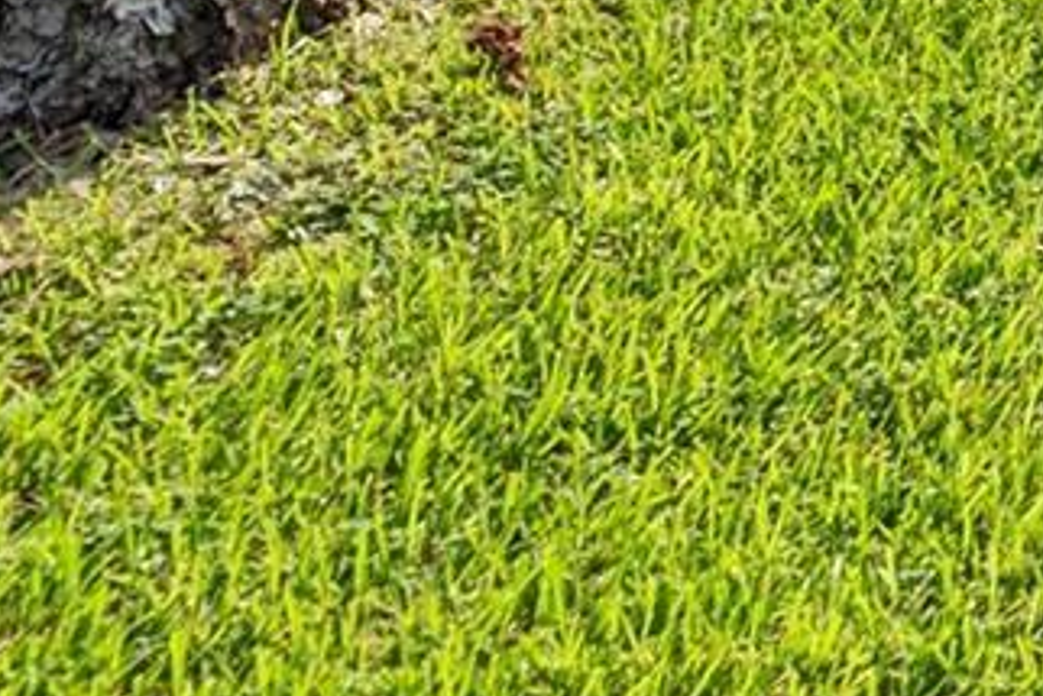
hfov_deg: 13.7
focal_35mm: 89
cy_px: -1146
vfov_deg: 11.6
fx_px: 2580
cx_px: 2676
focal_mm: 14
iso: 100
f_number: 8
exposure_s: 1/100
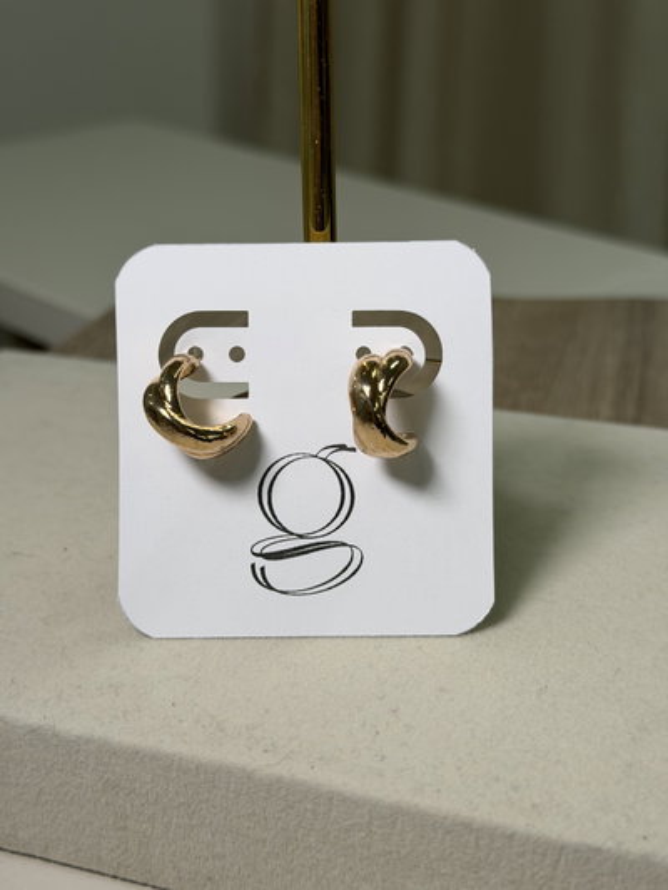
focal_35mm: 48
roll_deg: -1.5
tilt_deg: -26.0
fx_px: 1235
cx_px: 334
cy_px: 445
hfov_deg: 30.3
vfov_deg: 39.6
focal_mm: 6.76
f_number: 1.78
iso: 50
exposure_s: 1/196
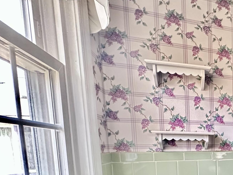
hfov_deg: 43.4
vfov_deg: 39.8
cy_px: 168
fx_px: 215
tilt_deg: -5.6
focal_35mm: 32
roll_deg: +0.9
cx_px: 259
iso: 500
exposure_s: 1/60
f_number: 2.2
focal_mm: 2.22
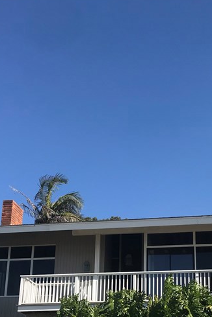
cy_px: 241
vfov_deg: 32.2
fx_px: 539
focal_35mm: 61
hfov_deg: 22.2
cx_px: 128
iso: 20
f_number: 1.8
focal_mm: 3.99
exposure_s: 1/1808
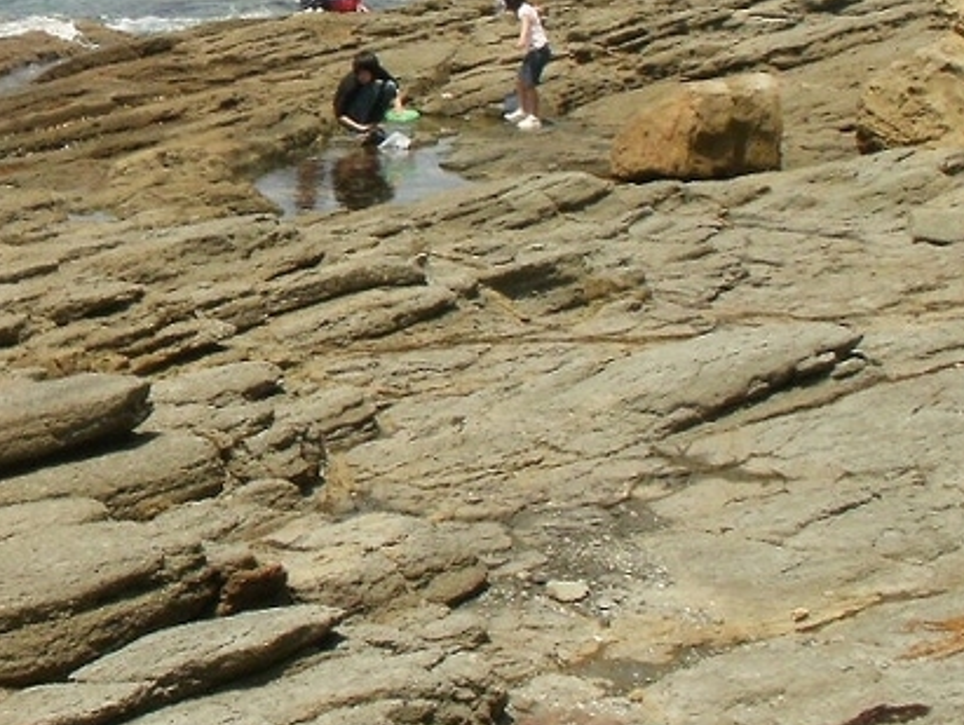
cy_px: 9
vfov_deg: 13.9
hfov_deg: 17.5
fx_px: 2927
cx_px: -296
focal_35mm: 105
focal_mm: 6.3
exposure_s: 1/500
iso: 100
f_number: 5.6
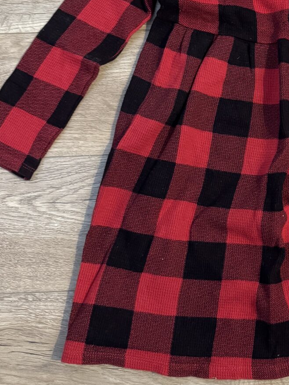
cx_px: 302
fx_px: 624
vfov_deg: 33.9
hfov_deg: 24.6
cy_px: 113
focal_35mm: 56
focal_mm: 6.76
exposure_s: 1/40
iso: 800
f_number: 1.78
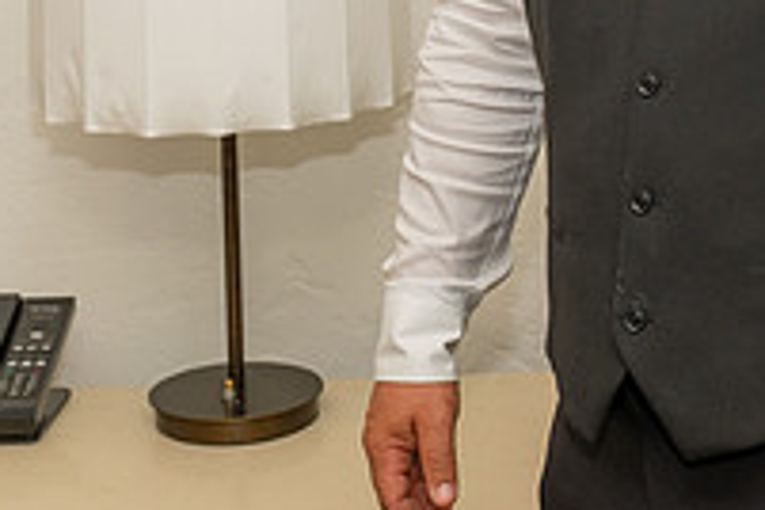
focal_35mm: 107
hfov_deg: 18.8
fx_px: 2274
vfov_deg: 12.3
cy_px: -192
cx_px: 655
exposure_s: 1/160
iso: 500
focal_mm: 37
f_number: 4.5
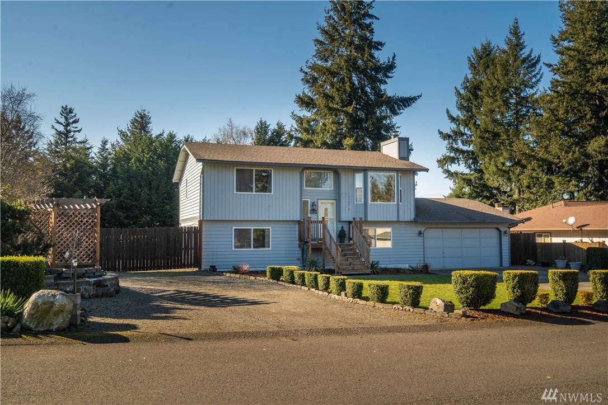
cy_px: 202
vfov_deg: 42.3
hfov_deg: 60.3
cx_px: 304
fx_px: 524
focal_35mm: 31
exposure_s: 1/40
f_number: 9
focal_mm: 31
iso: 125
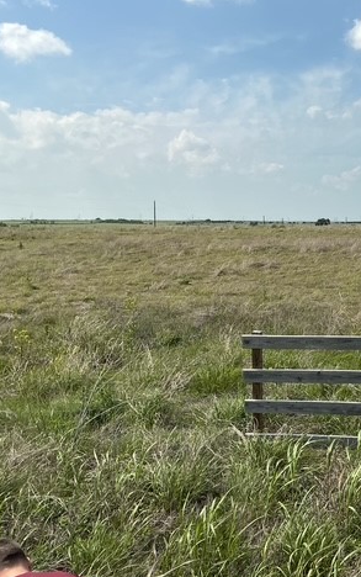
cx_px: 392
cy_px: 295
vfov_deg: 47.2
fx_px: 660
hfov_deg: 28.0
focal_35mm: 42
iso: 25
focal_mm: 3
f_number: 1.8
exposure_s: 1/2667
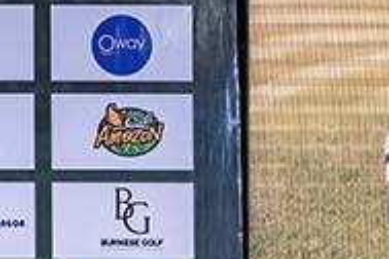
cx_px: -560
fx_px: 1642
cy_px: 189
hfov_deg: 11.2
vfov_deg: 9.0
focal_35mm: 152
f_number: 3.5
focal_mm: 30
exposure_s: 1/200
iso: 800
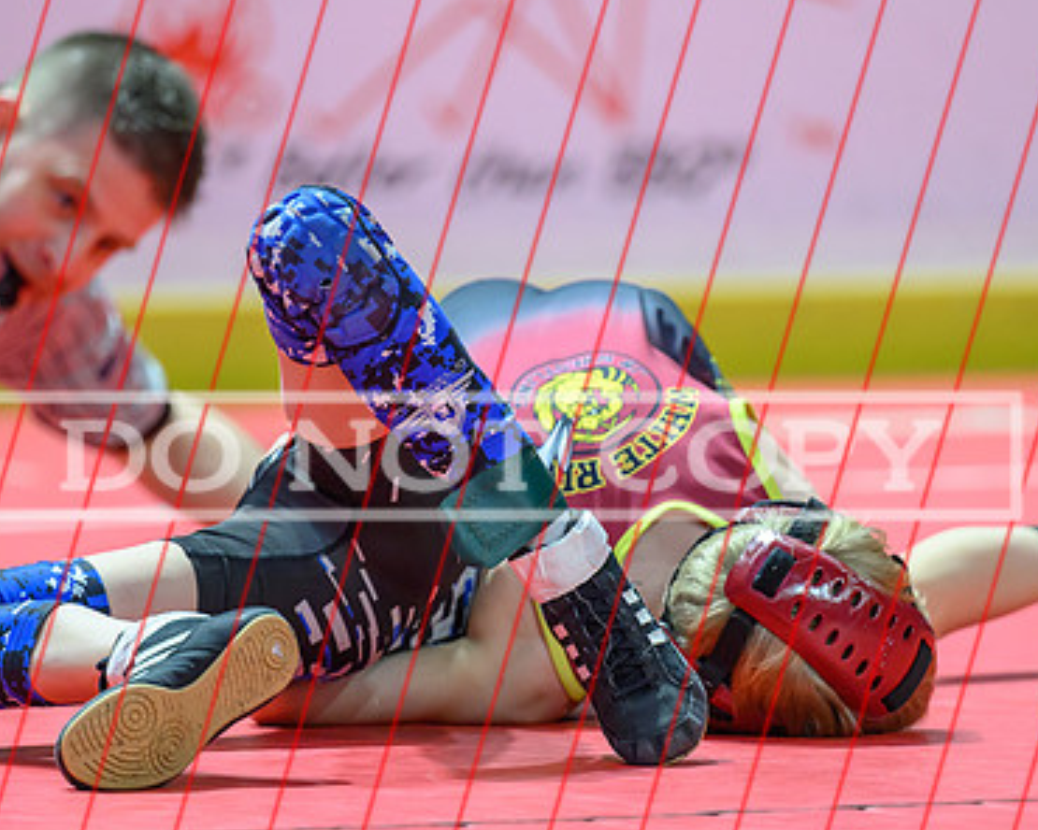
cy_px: 488
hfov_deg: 5.4
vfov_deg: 4.4
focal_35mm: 355
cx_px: 489
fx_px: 10906
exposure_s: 1/800
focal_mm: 185
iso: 3200
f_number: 2.8
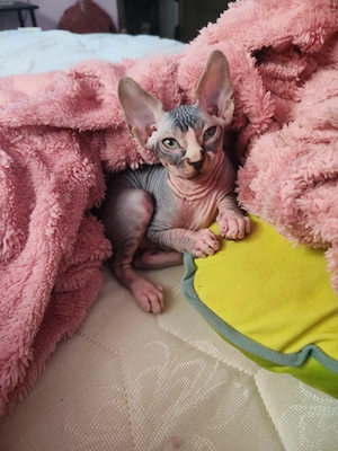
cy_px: 226
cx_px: 169
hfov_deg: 56.8
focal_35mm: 24
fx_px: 312
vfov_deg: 71.6
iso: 969
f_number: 1.7
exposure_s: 1/20
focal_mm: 5.24
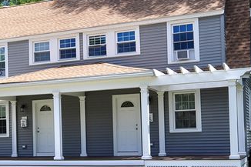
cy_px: 75
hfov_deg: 42.4
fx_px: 321
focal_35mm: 46
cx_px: 92
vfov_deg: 29.2
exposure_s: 1/320
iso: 250
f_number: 8
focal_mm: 20
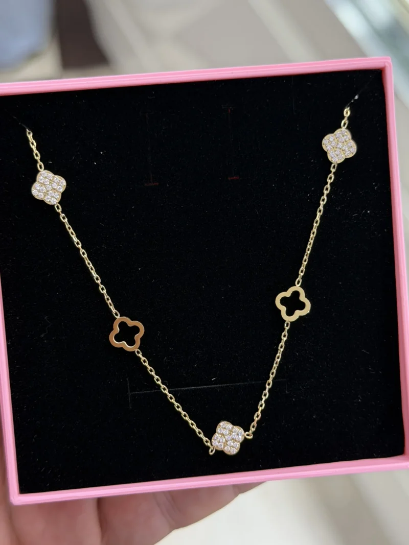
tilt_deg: -56.6
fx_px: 756
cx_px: 204
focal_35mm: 48
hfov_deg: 30.3
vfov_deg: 39.7
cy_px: 272
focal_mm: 6.76
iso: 50
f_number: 1.78
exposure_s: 1/100
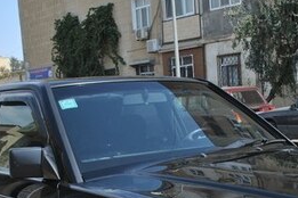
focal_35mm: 76
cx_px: 188
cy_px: 217
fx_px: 629
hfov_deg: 26.6
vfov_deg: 17.4
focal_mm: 20
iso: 100
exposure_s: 1/250
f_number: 8
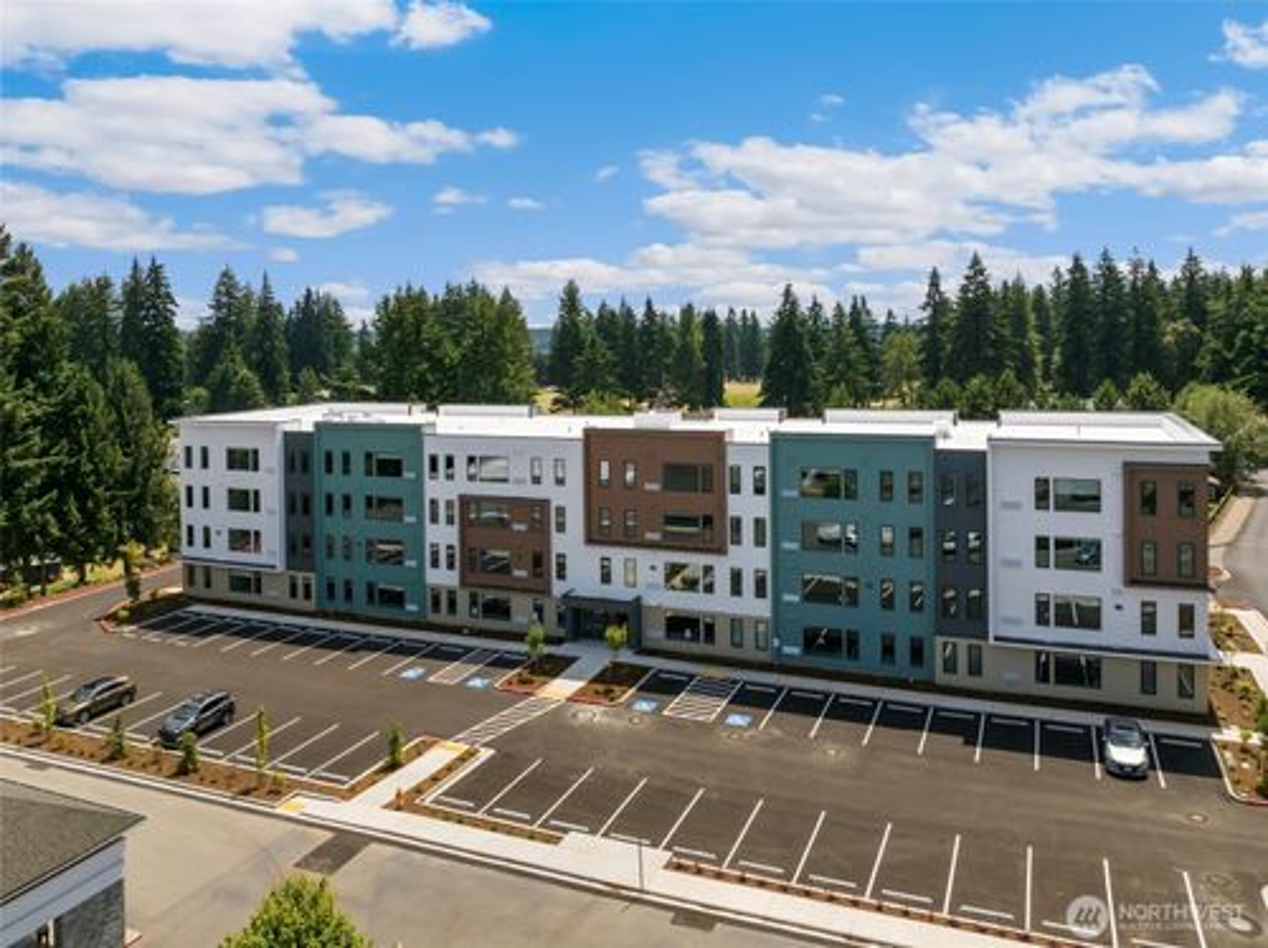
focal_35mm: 24
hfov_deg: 71.6
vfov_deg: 56.7
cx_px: 634
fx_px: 878
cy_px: 474
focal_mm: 12.29
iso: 100
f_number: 4
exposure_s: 1/120
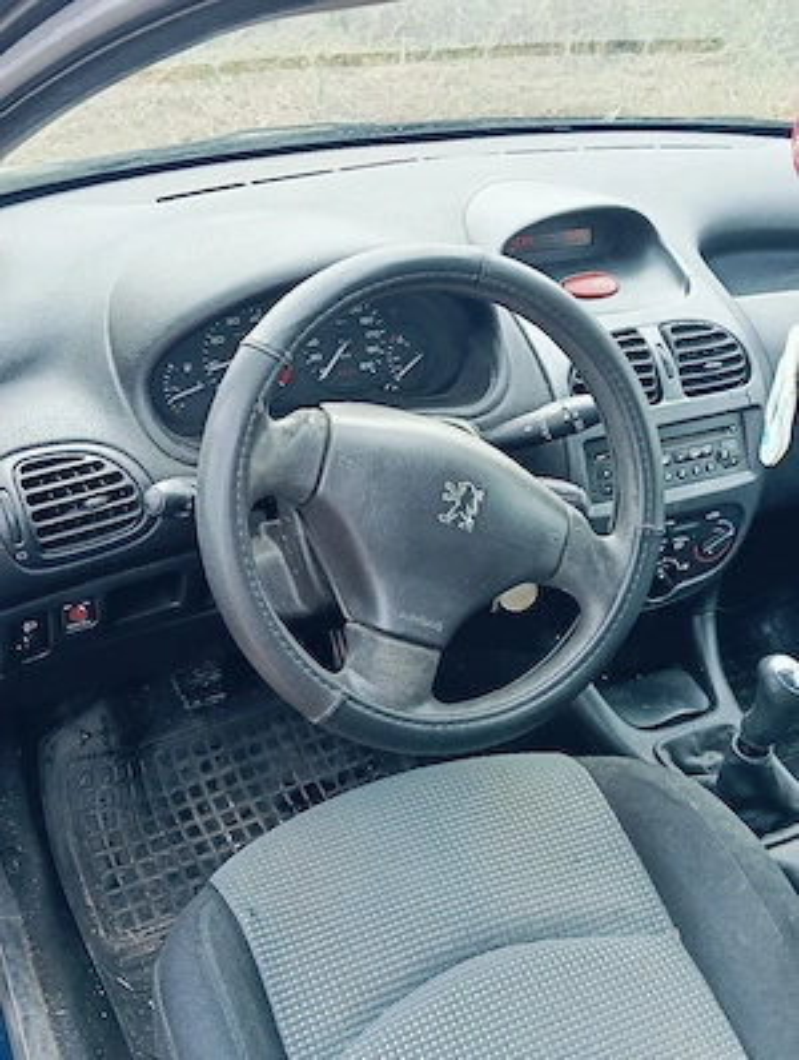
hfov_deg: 39.8
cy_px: 530
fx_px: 1104
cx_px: 400
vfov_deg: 51.3
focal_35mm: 36
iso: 100
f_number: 1.8
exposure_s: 1/120
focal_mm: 3.98
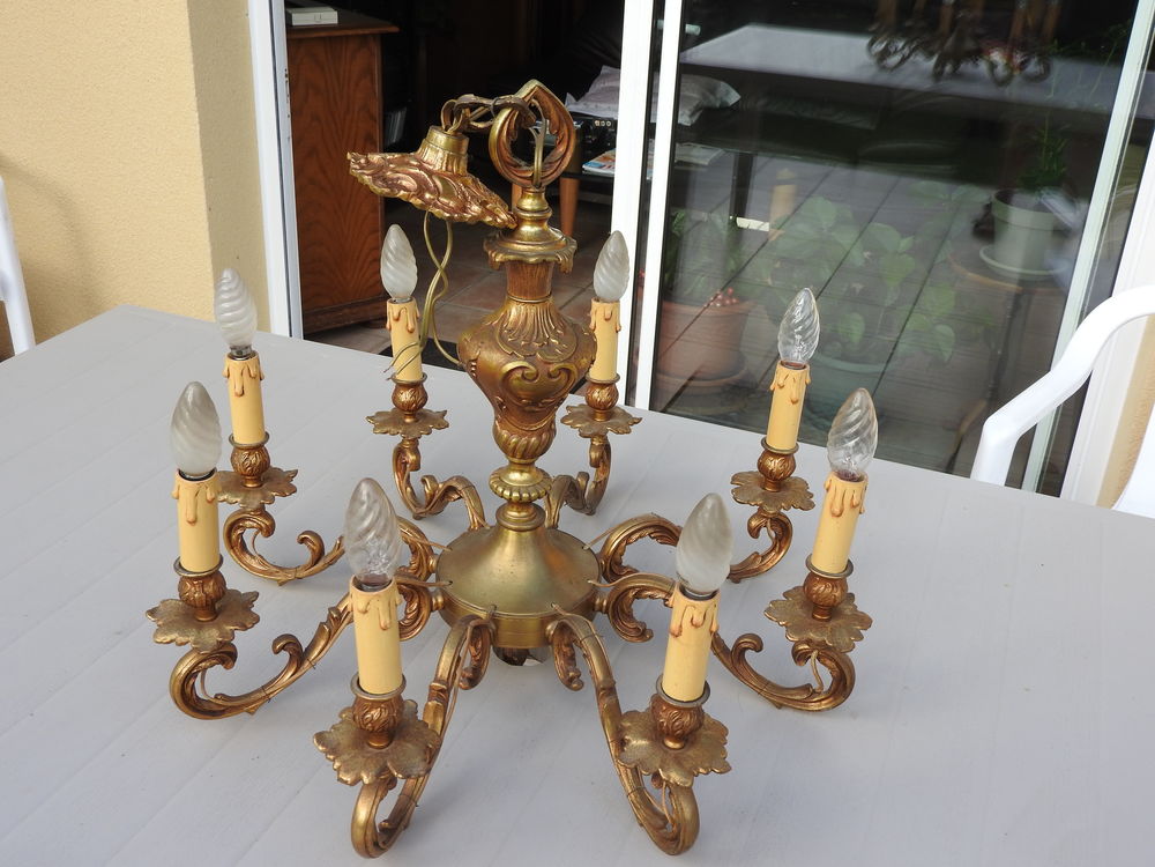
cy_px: 434
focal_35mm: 35
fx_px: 1168
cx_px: 578
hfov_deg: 52.6
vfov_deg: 40.7
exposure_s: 1/200
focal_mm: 6.3
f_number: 3.8
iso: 100
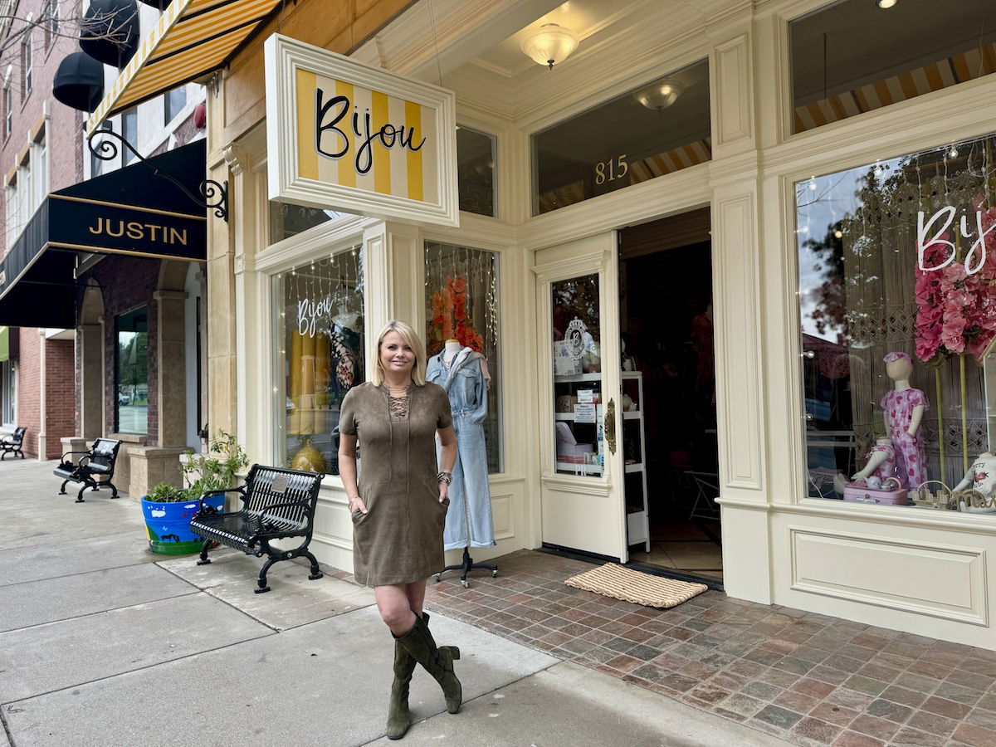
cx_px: 498
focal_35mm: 24
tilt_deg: +1.8
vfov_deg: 56.8
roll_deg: +1.3
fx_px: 691
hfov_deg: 71.6
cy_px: 374
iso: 80
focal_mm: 6.86
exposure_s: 1/756
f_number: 1.78
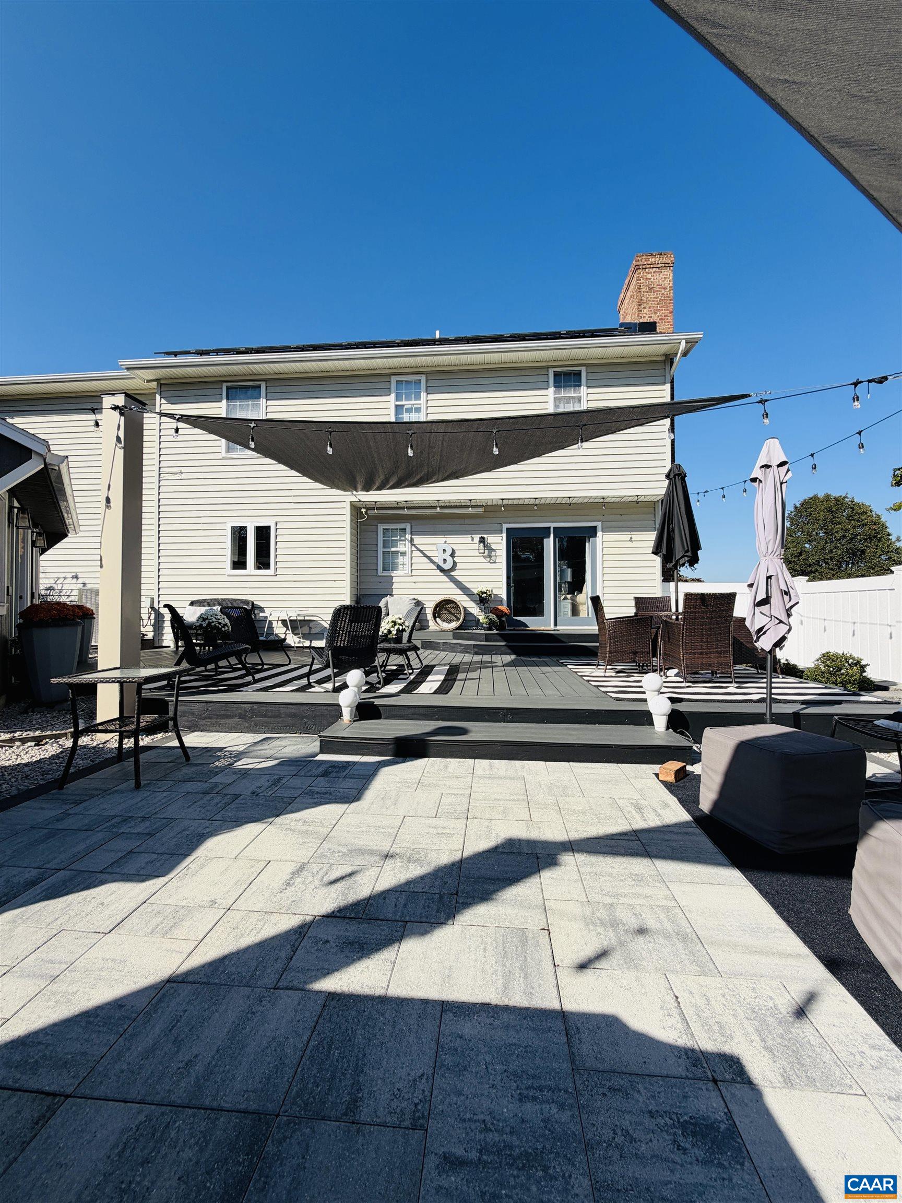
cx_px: 451
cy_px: 602
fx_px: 486
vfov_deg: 102.1
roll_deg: -0.4
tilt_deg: +1.6
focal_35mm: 14
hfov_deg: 85.7
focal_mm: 2.22
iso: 20
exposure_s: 1/864
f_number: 2.2
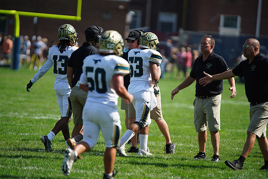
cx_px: 134
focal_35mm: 300
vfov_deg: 4.6
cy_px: 90
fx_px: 2234
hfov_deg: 6.9
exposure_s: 1/4000
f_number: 2.8
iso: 400
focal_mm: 300
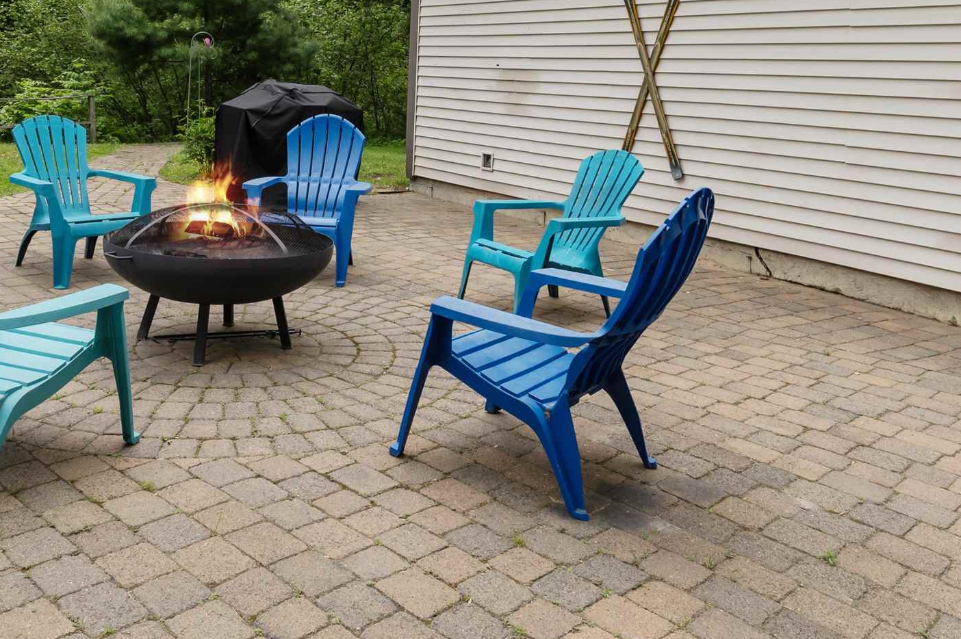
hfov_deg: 53.8
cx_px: 357
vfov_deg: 35.0
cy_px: 29
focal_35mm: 35
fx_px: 934
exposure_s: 1/400
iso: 320
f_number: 9
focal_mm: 16
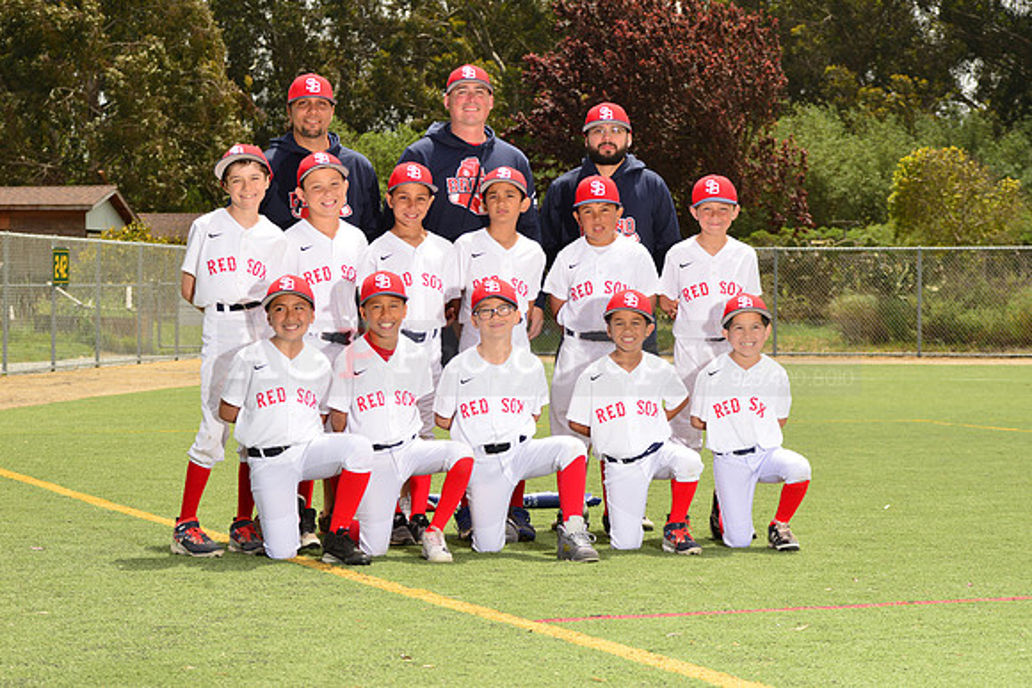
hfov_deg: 20.4
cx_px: 516
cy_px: 344
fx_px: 2867
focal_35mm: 100
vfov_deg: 13.7
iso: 125
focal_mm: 100
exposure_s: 1/200
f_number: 11
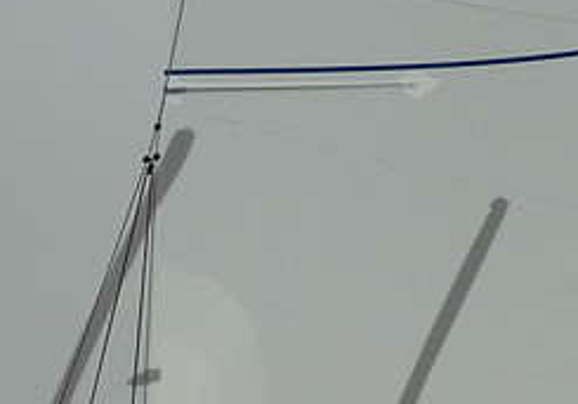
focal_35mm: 665
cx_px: 409
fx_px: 10833
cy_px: 487
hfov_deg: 3.1
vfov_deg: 2.1
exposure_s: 1/3200
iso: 800
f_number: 9
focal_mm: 200
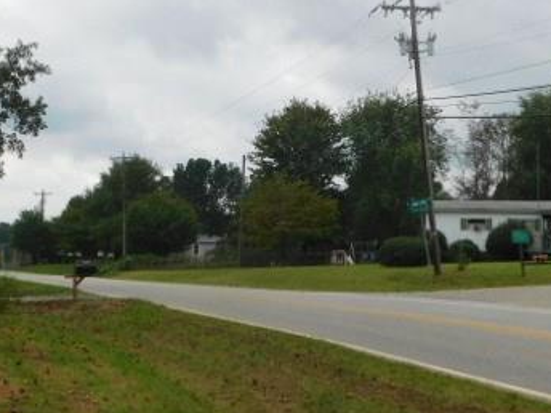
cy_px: 122
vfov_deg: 21.8
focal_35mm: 67
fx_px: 1066
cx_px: 292
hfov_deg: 29.0
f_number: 3.5
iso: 125
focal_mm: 6.3
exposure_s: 1/1000
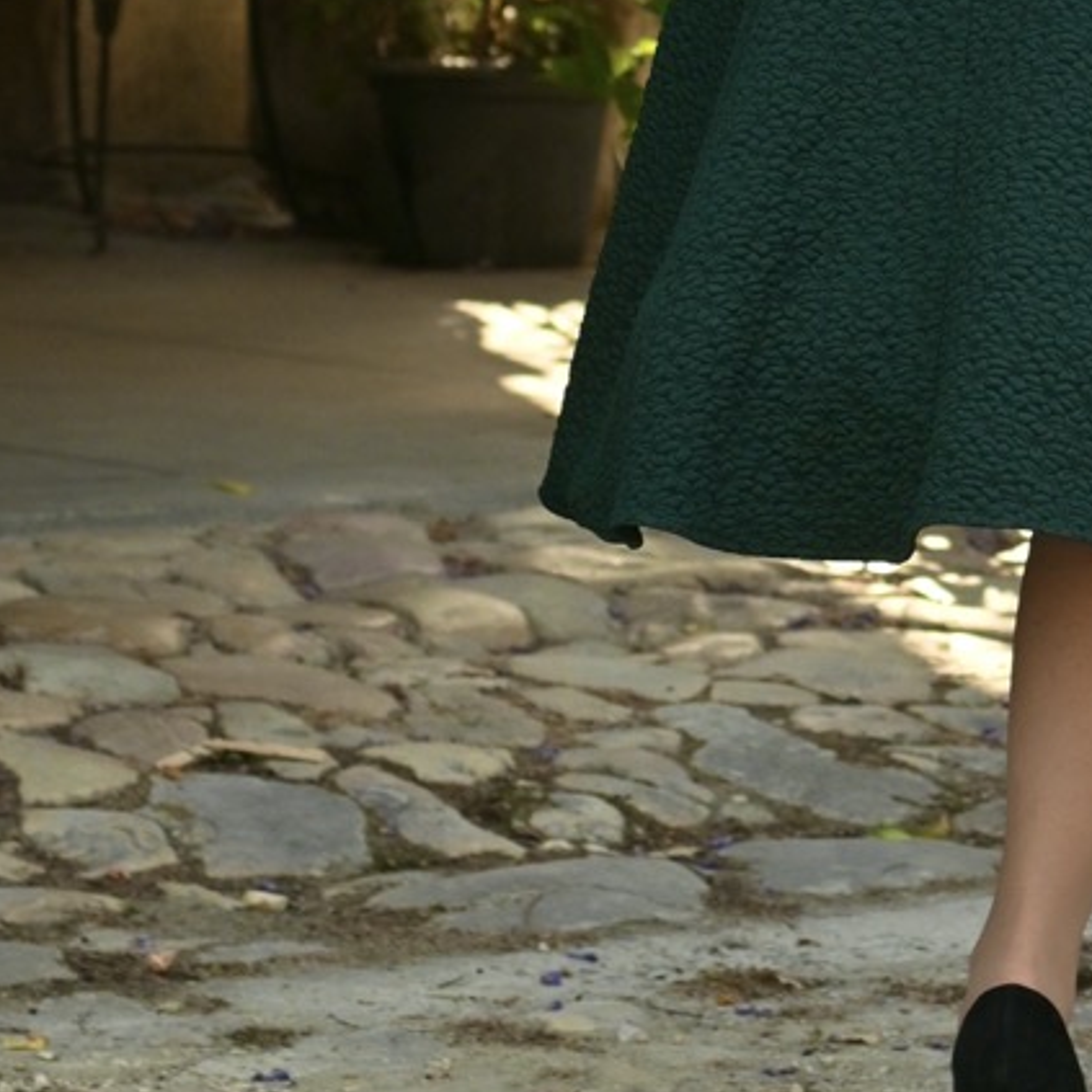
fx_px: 8066
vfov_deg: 7.6
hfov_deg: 7.7
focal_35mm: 226
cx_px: 1058
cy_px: -578
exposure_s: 1/1250
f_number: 4
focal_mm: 50
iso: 160
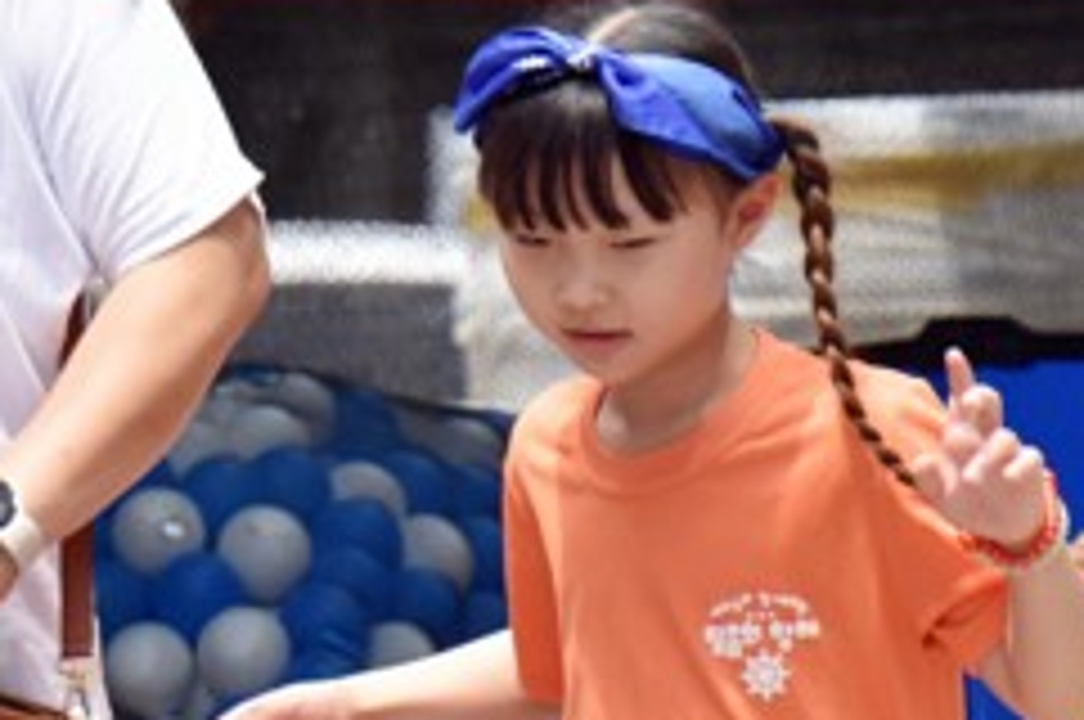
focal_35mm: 982
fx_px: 29525
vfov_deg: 1.4
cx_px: 103
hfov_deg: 2.1
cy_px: 158
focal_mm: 175
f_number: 6.3
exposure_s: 1/500
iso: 360
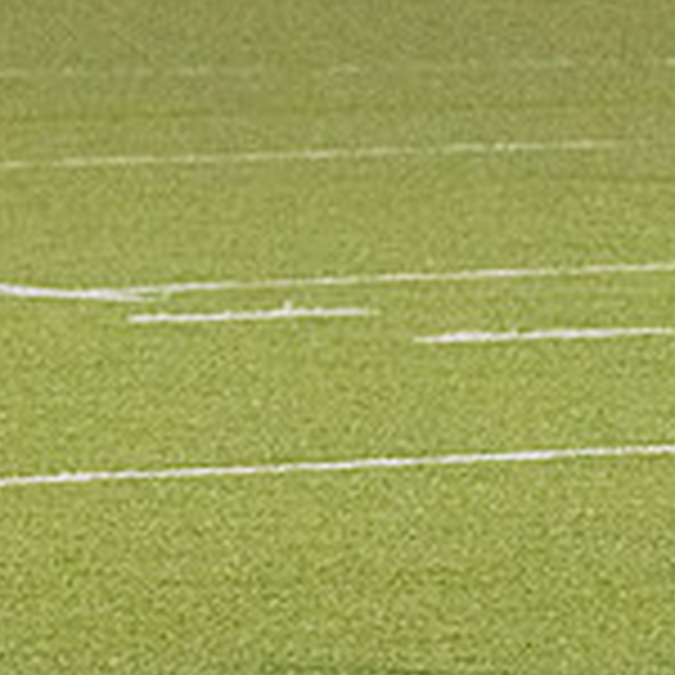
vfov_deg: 2.5
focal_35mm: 712
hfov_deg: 2.5
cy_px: -14
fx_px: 15708
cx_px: -526
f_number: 5
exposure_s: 1/1250
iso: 8000
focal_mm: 145
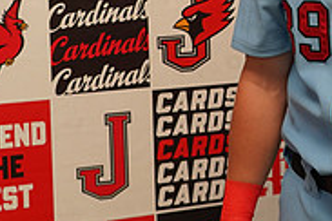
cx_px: 310
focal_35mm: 92
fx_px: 848
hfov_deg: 21.6
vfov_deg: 14.4
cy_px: -46
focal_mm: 29
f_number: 4
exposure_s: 1/160
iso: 800
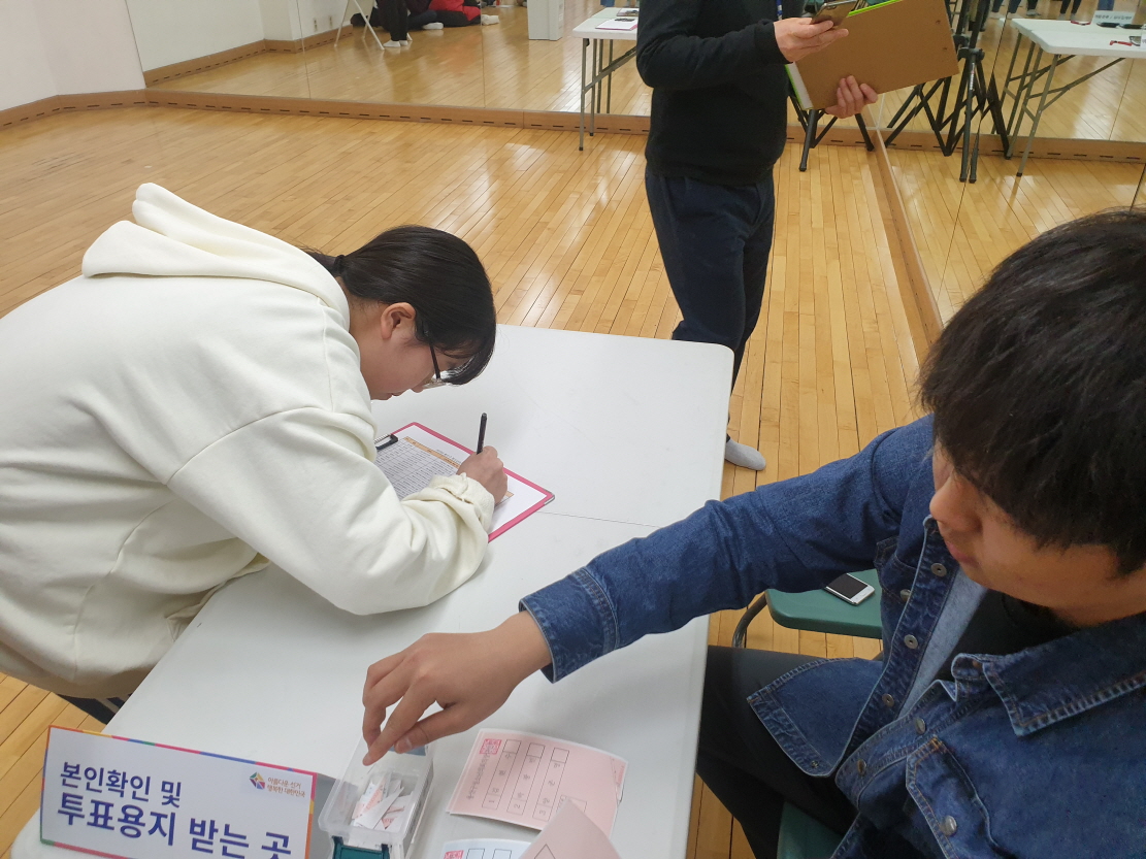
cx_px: 573
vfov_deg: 53.1
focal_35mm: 26
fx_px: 861
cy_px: 430
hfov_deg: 67.3
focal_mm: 4.3
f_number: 2.4
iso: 200
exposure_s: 1/120
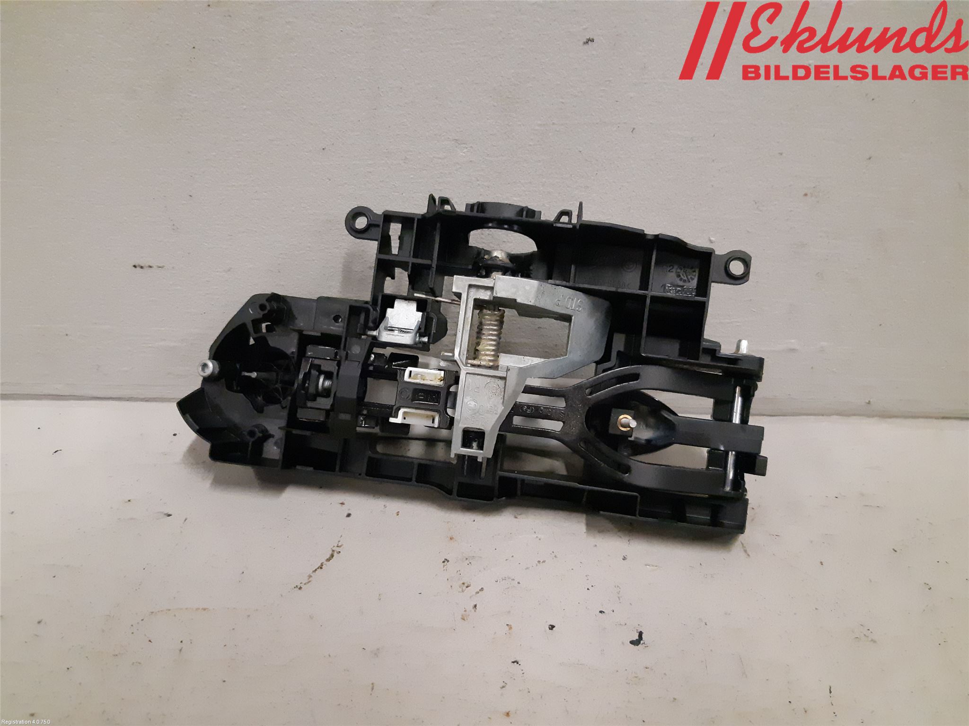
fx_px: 728
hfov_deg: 67.3
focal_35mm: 26
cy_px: 363
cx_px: 484
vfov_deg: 53.1
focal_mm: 3.93
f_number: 1.7
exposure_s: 1/188
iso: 800
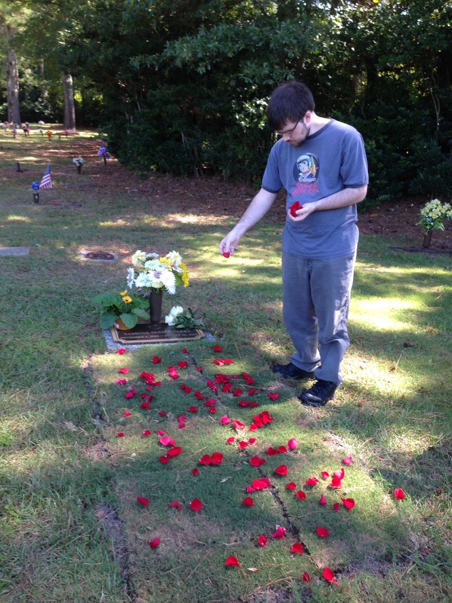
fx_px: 575
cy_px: 302
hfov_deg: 42.9
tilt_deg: -19.1
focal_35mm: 33
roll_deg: -3.7
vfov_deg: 55.4
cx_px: 226
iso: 50
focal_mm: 4.12
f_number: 2.4
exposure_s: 1/120
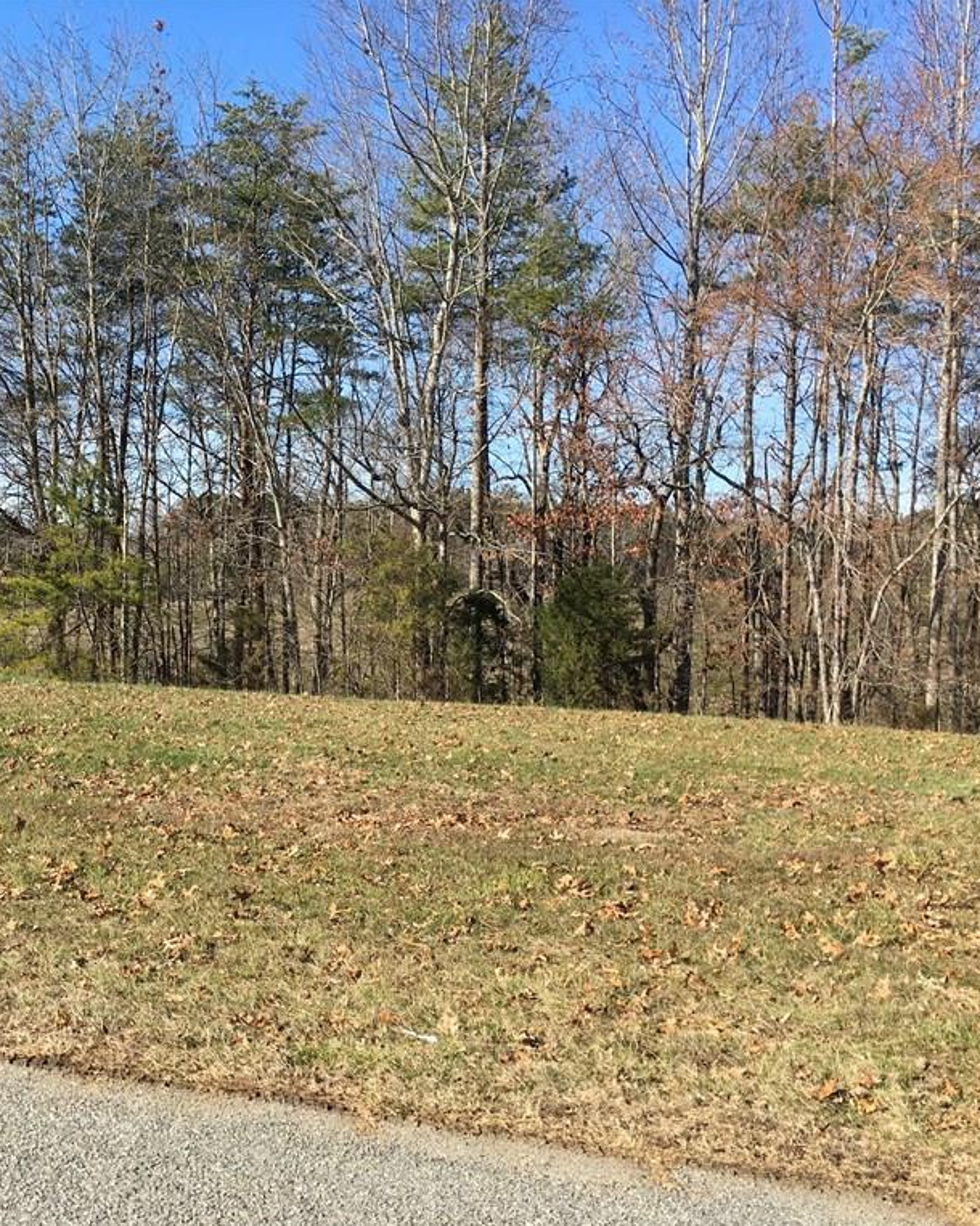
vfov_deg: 47.9
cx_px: 276
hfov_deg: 38.4
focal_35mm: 38
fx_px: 1378
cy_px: 615
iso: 25
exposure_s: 1/950
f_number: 2.2
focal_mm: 4.15
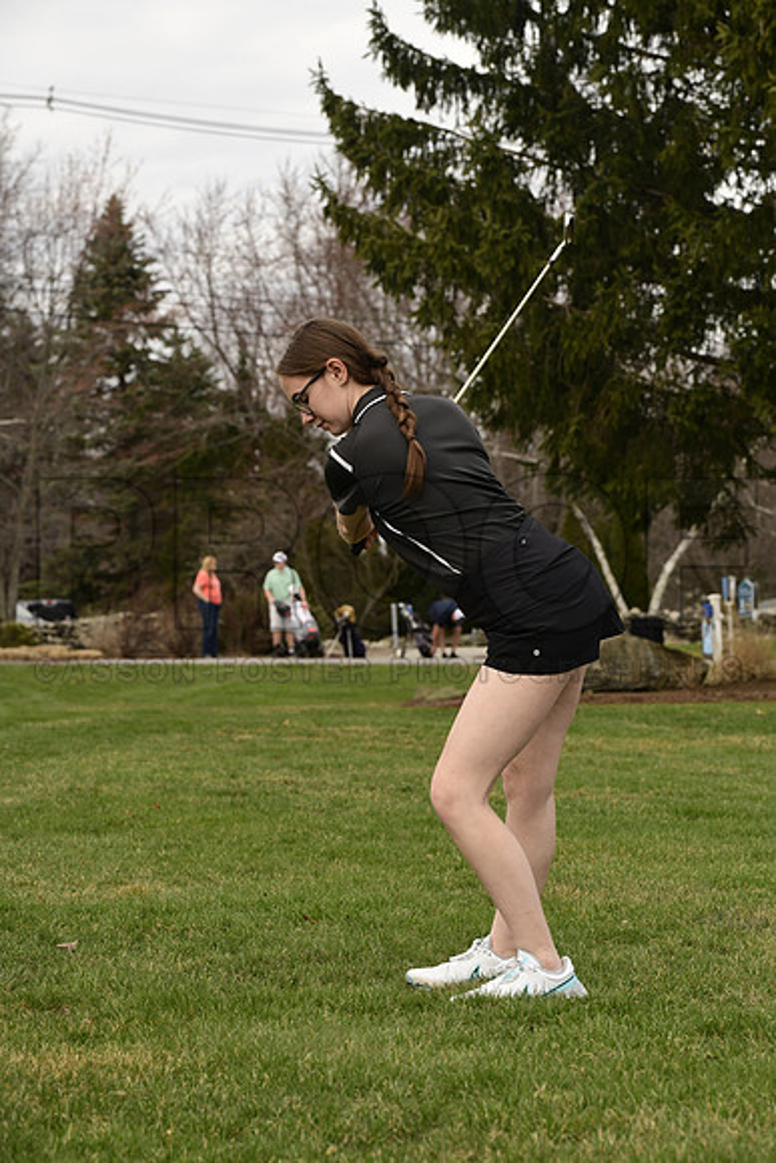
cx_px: 388
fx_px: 3296
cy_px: 582
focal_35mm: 102
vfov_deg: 20.0
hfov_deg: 13.4
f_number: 7.1
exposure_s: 1/1250
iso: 800
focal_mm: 102
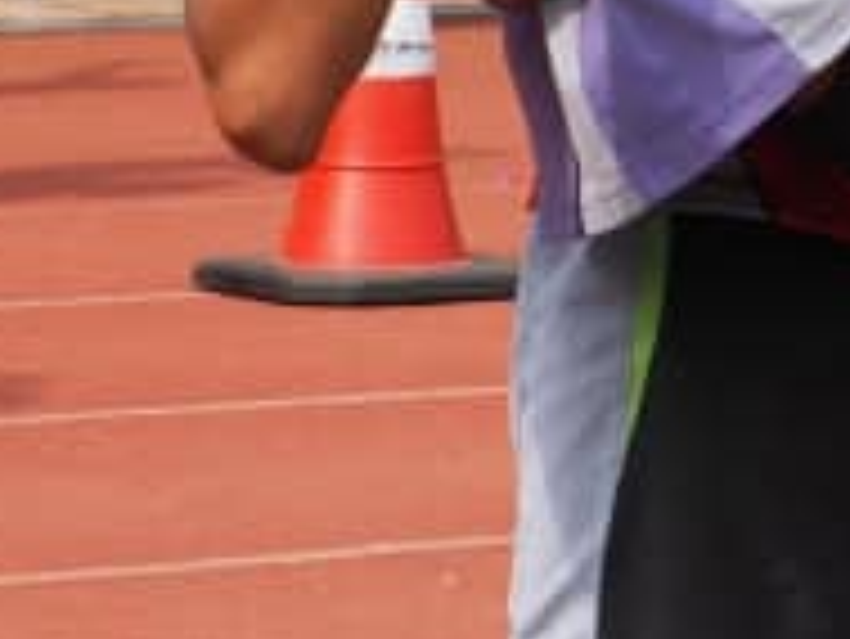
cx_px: 1767
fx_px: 10418
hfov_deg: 4.6
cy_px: -504
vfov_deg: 3.5
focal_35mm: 424
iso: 200
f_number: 9
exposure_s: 1/500
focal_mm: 50
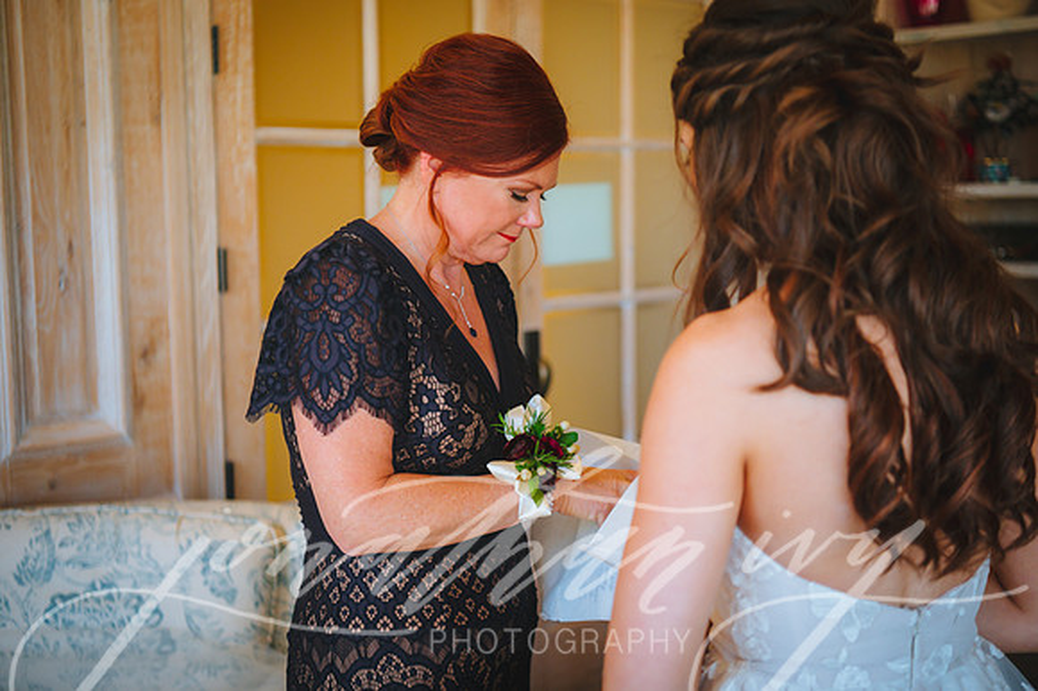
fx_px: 1441
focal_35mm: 50
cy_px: 346
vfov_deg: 27.0
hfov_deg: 39.6
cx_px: 519
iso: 1600
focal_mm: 50
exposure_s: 1/200
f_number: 2.8
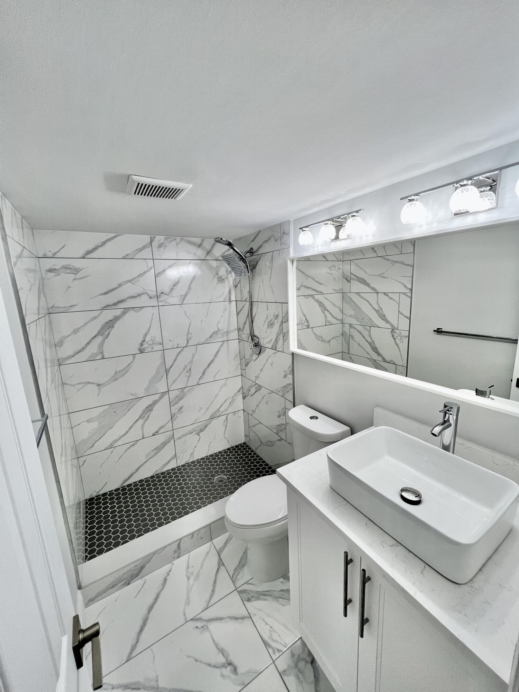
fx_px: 260
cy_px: 346
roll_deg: +3.1
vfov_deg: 106.2
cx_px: 260
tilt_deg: -12.3
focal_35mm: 13
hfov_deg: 89.9
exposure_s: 1/120
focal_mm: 1.57
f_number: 1.8
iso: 100
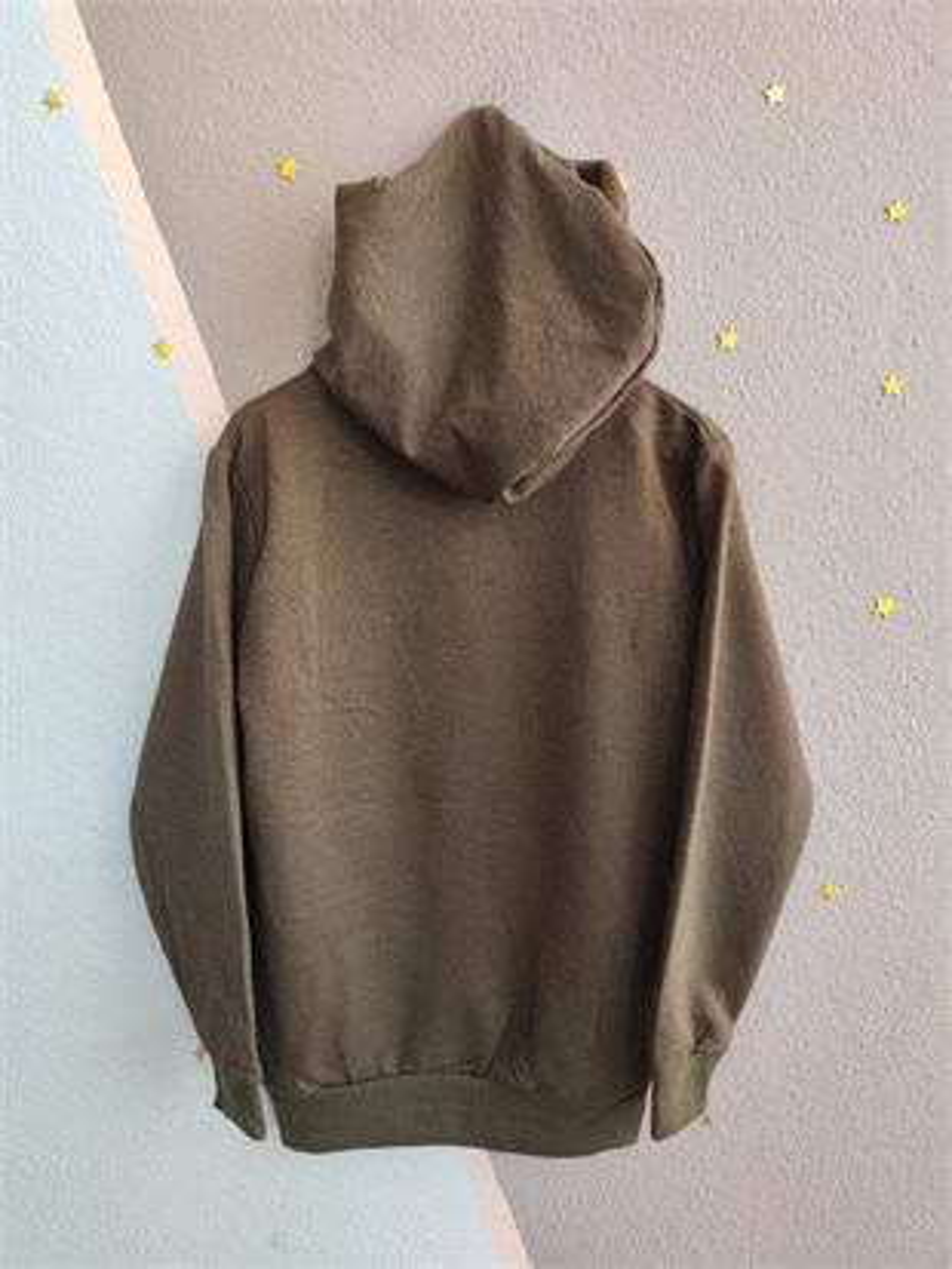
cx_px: 476
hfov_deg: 56.8
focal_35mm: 24
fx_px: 880
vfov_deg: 71.6
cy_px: 634
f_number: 1.88
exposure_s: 1/59.9
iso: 235
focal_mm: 5.59
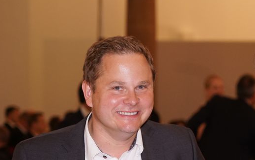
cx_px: 197
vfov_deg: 7.3
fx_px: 1245
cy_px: 168
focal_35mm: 179
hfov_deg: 11.7
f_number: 4
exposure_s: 1/40
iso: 2500
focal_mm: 76
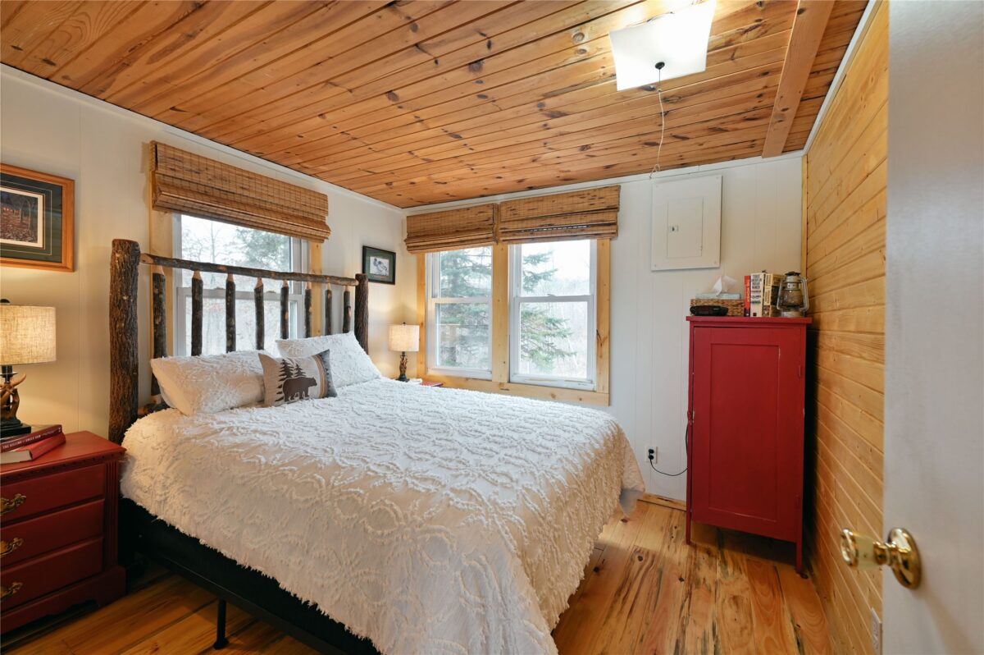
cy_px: 328
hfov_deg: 100.4
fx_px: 410
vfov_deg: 77.2
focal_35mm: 15
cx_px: 492
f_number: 5.6
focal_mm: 15
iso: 100
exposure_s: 1/6
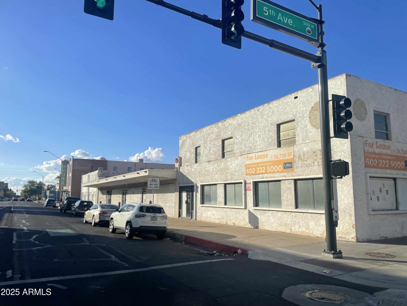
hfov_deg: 67.3
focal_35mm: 26
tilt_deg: +6.4
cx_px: 204
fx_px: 306
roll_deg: -2.7
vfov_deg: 53.1
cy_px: 153
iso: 32
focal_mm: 4.2
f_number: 1.6
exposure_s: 1/5051
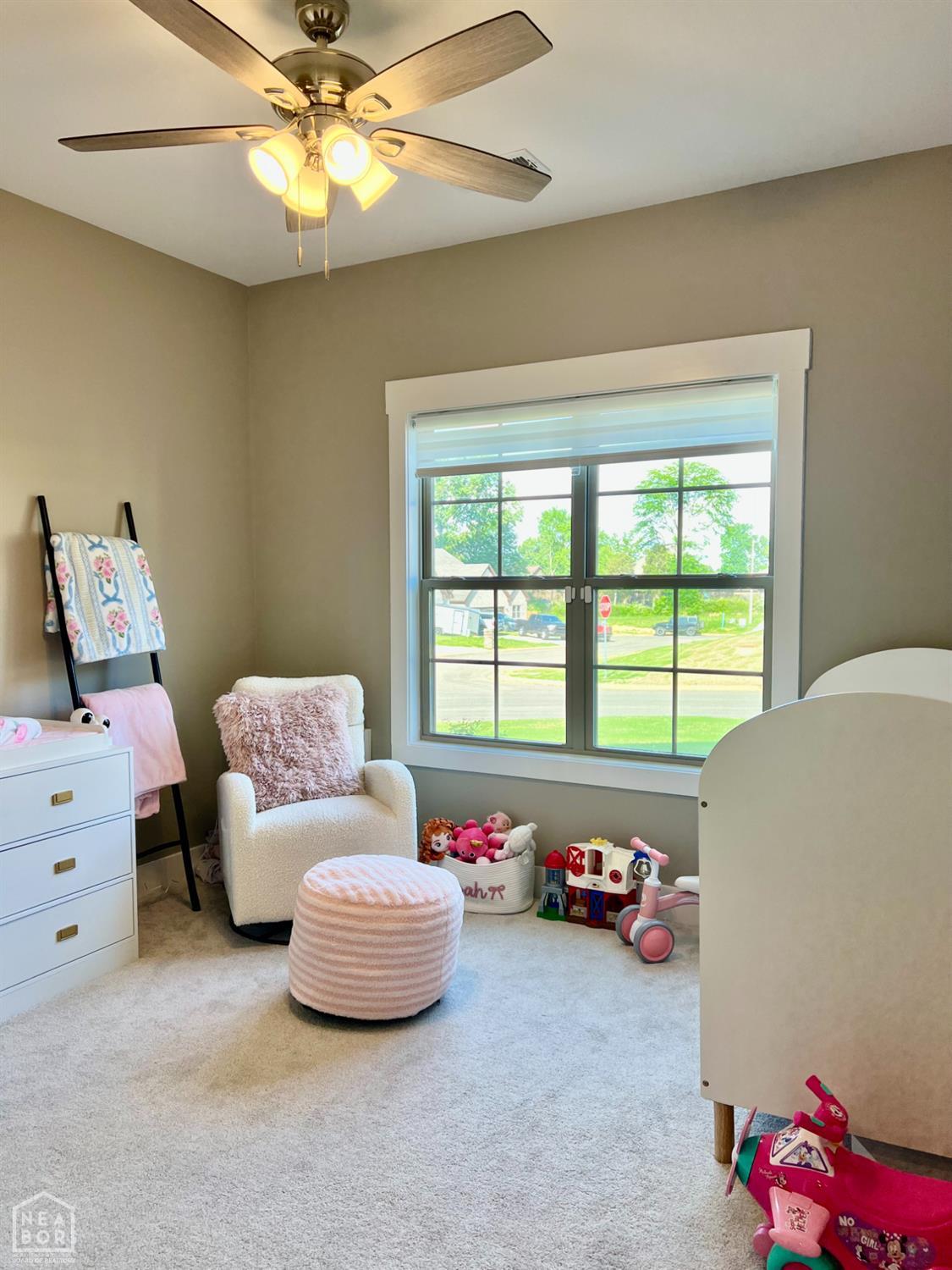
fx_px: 953
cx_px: 476
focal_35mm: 26
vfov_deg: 67.3
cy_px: 635
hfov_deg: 53.1
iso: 50
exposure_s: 1/161
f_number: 1.5
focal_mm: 5.7
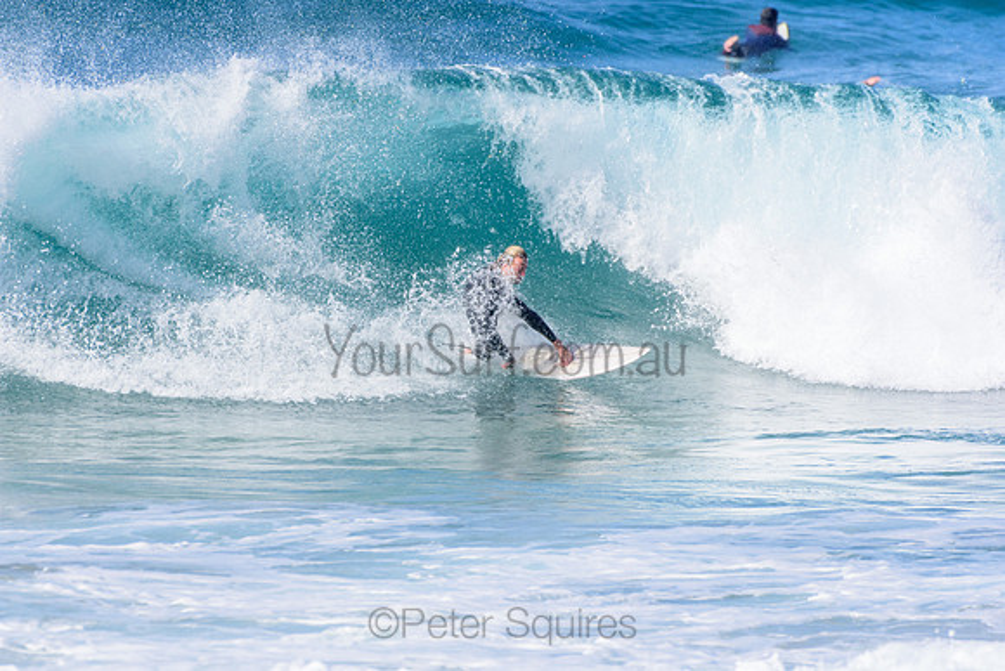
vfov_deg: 1.8
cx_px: 502
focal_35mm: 750
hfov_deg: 2.7
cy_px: 336
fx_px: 20941
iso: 320
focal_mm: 500
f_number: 5.6
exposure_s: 1/2000
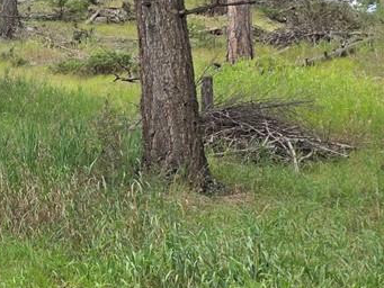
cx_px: -191
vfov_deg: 13.7
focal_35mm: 108
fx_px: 1198
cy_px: 129
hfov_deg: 16.6
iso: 80
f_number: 1.7
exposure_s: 1/1567
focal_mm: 6.3
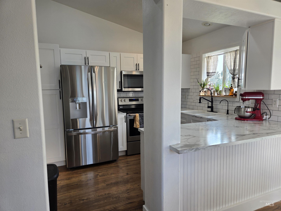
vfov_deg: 58.9
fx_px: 187
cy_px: 106
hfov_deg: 73.9
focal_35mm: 23
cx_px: 140
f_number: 1.8
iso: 40
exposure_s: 1/120
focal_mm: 5.4
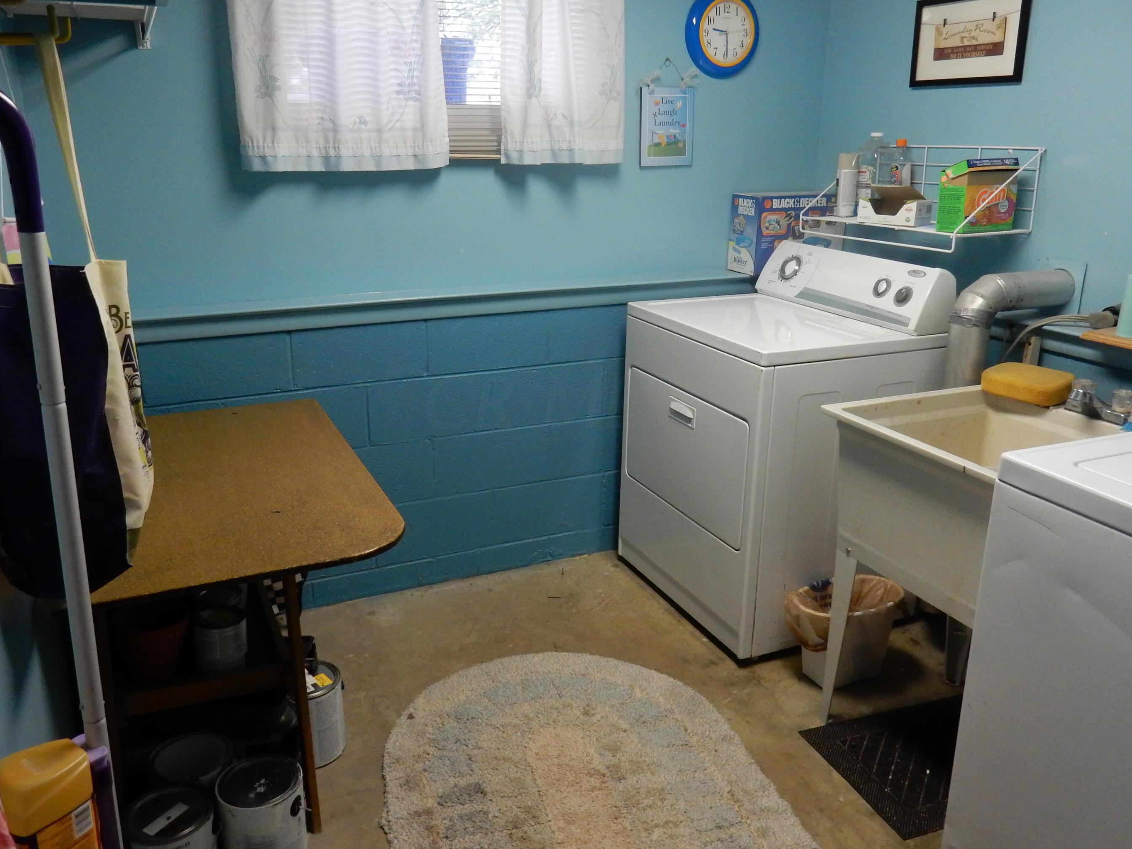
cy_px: 403
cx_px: 552
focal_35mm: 28
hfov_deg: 63.4
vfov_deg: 49.7
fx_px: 916
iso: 400
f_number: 3.7
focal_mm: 4.5
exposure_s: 1/20
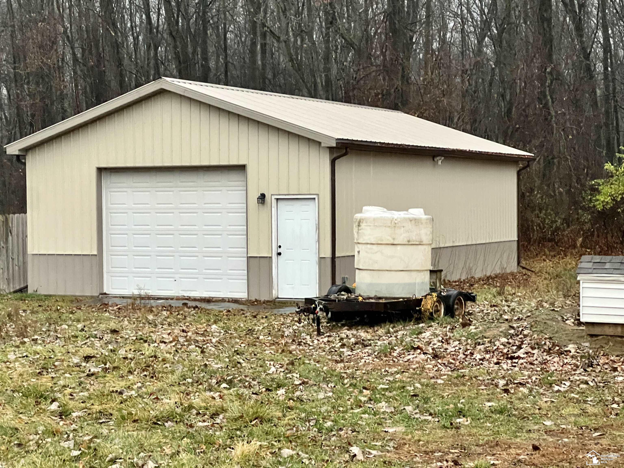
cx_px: 312
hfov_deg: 25.3
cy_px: 234
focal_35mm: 77
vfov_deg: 19.1
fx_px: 1388
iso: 640
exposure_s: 1/60
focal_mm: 9
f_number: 2.8
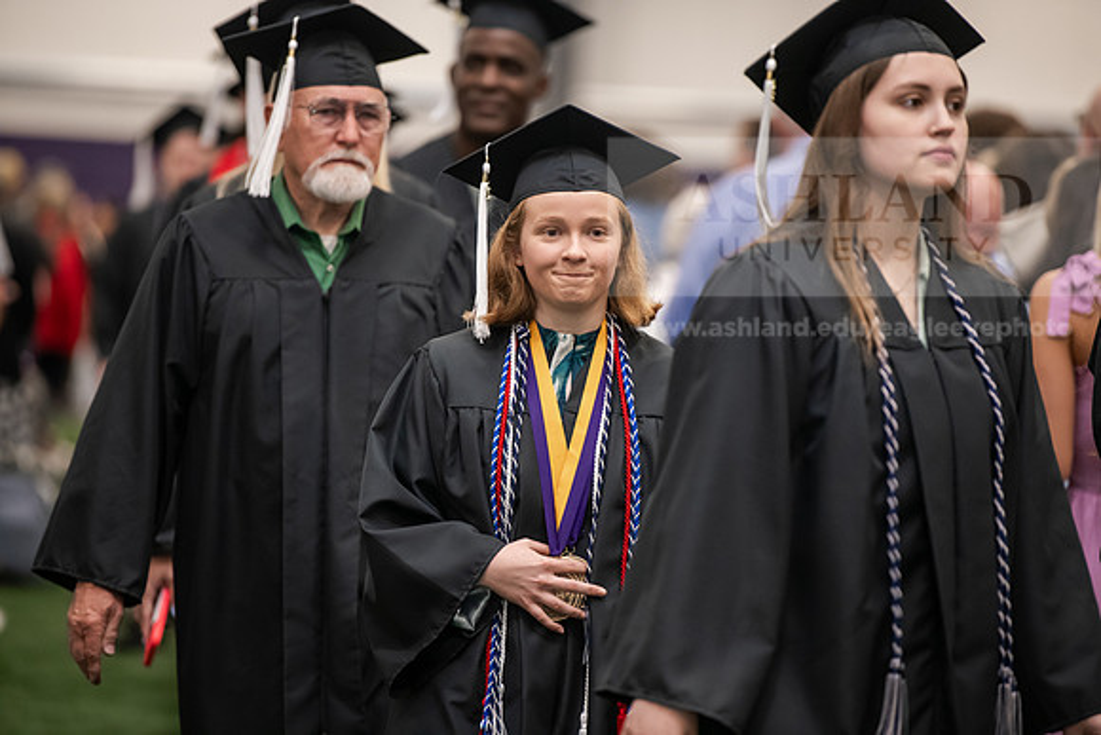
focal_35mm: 200
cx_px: 550
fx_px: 6118
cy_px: 368
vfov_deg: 6.9
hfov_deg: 10.3
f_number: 3.2
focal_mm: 200
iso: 2500
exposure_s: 1/200
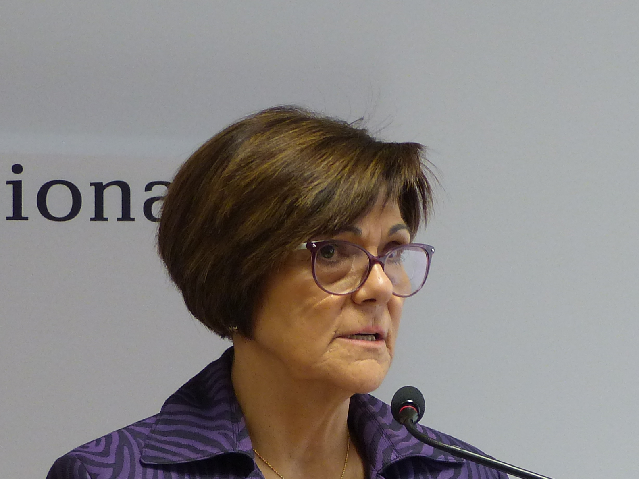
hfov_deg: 9.1
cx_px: 314
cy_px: 446
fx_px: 4006
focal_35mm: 217
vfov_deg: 6.8
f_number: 2.8
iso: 200
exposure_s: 1/60
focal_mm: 15.5
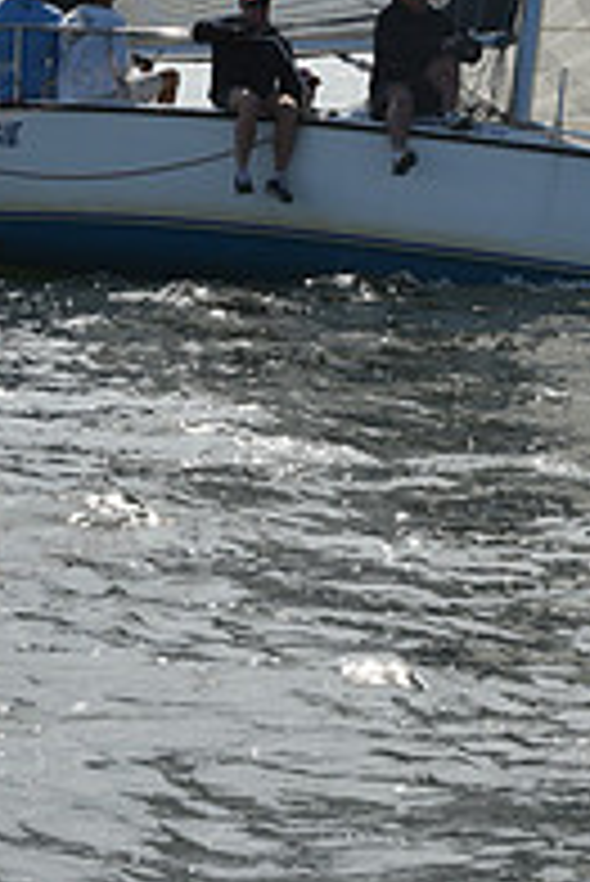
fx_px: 5079
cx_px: 372
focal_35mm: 207
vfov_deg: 9.8
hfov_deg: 6.6
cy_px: -158
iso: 320
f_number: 11
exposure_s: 1/1000
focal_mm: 70
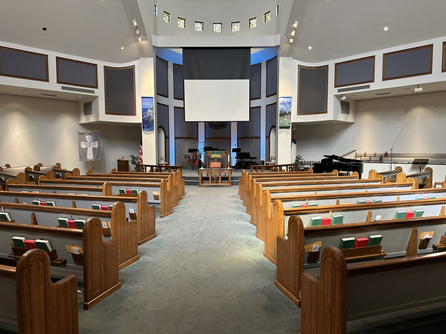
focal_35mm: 24
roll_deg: +0.0
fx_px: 309
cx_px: 223
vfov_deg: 56.8
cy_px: 167
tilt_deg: -3.0
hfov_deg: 71.6
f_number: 1.78
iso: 160
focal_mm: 6.86
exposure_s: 1/60
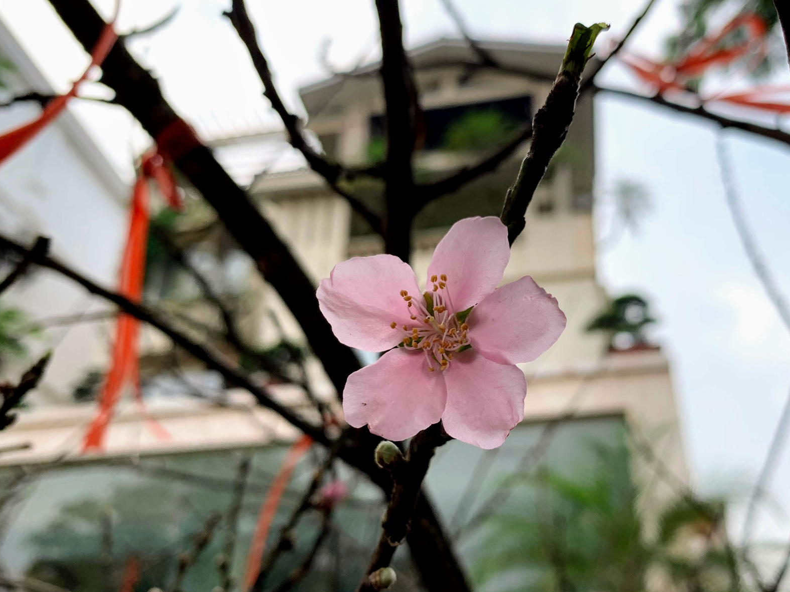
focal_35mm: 33
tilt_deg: +31.1
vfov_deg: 42.9
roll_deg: +1.9
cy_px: 324
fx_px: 753
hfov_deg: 54.9
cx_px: 478
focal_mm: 4.25
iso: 25
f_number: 1.8
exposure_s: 1/349
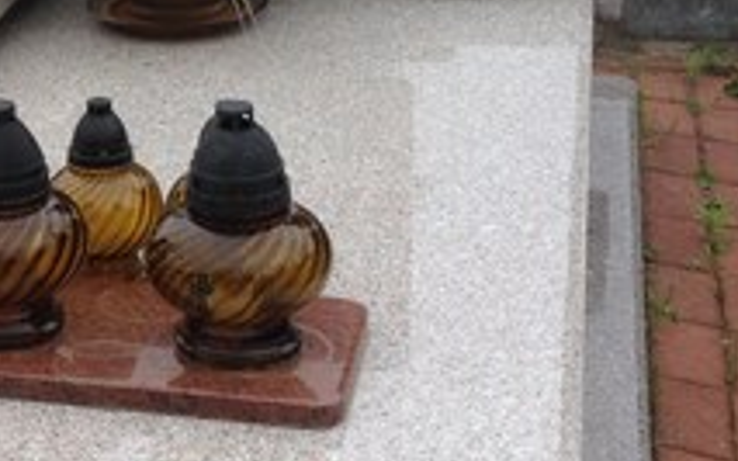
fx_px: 2111
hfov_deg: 19.0
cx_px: -90
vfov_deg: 12.4
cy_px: 76
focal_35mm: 105
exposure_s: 1/1427
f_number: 2.4
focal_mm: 4.12
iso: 50
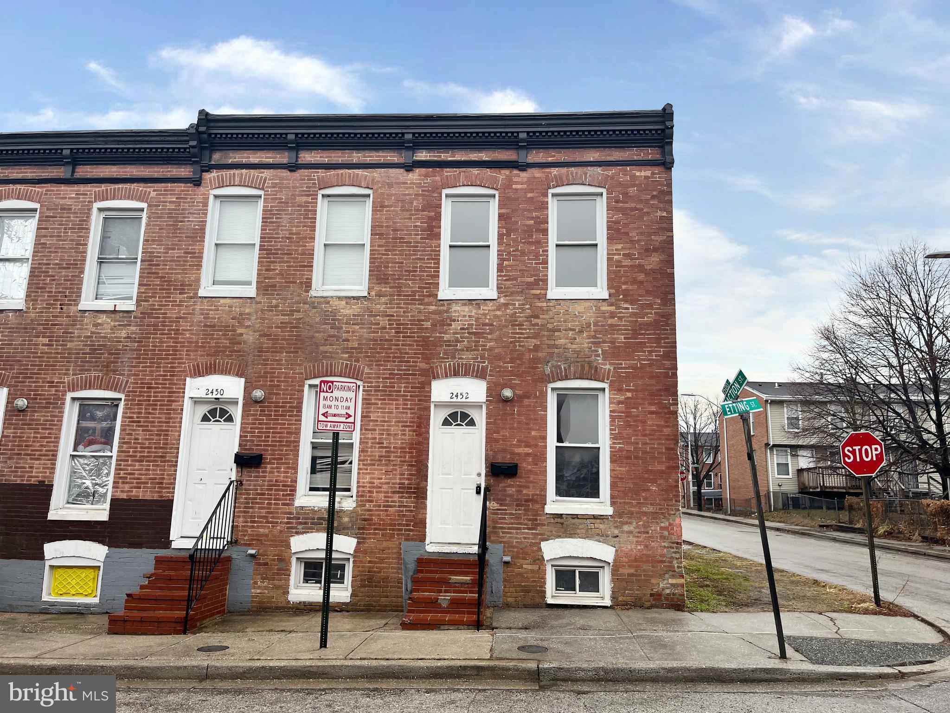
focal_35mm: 26
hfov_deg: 67.3
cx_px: 475
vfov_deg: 53.1
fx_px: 714
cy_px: 356
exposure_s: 1/539
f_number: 1.6
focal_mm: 5.1
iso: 50
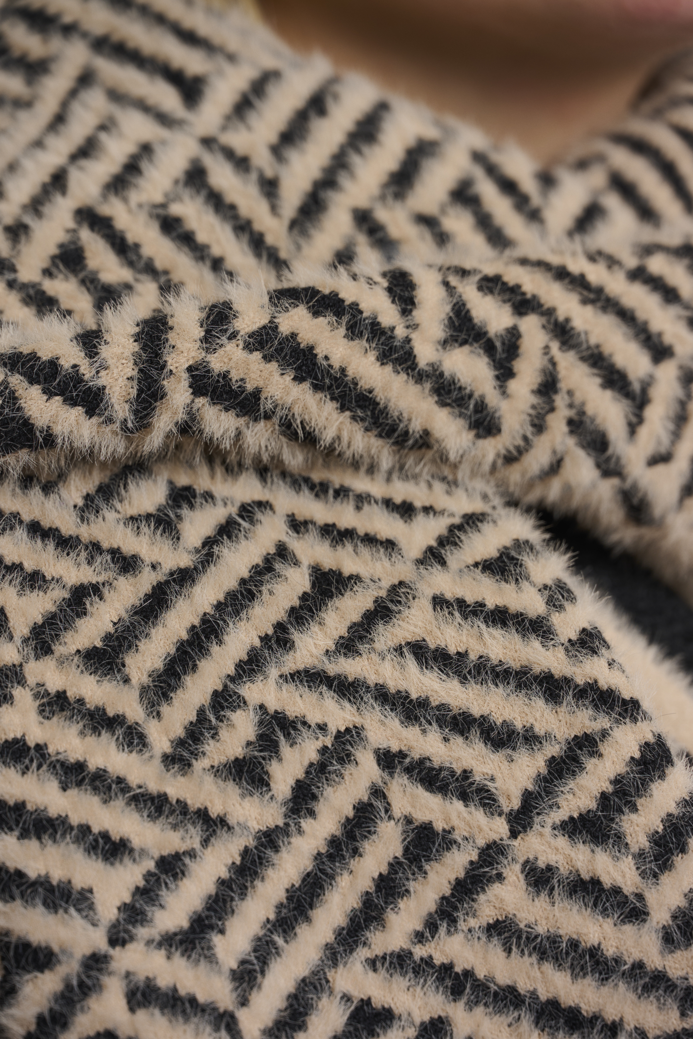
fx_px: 5775
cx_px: 346
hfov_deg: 6.9
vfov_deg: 10.3
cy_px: 520
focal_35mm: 200
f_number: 8
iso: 125
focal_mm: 200
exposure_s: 1/160
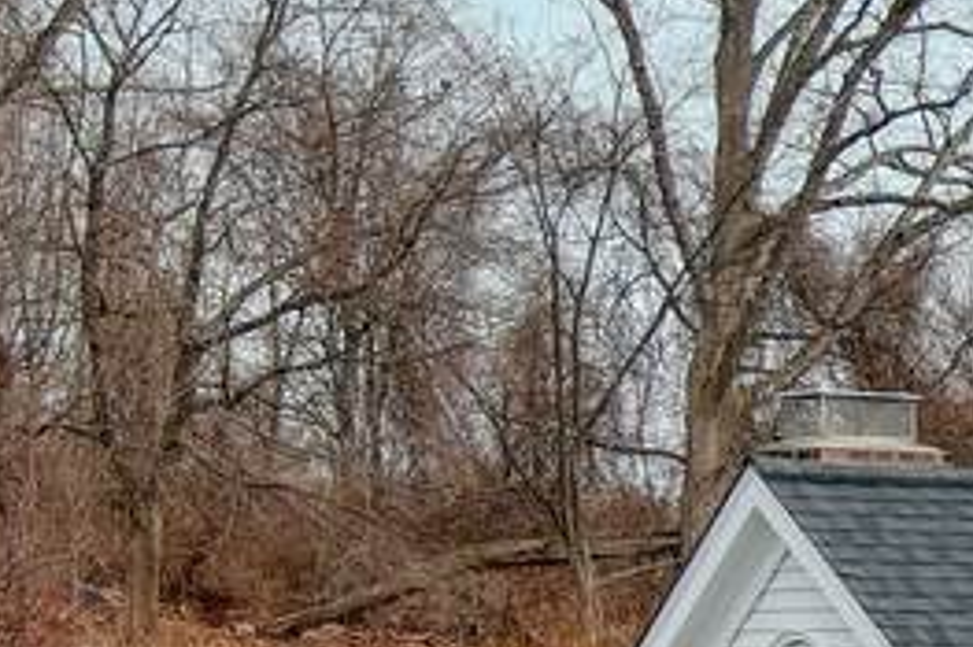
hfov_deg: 12.5
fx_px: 3808
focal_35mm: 141
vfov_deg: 9.4
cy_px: 1078
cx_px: 2053
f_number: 2.8
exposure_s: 1/389
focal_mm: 10.6
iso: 106
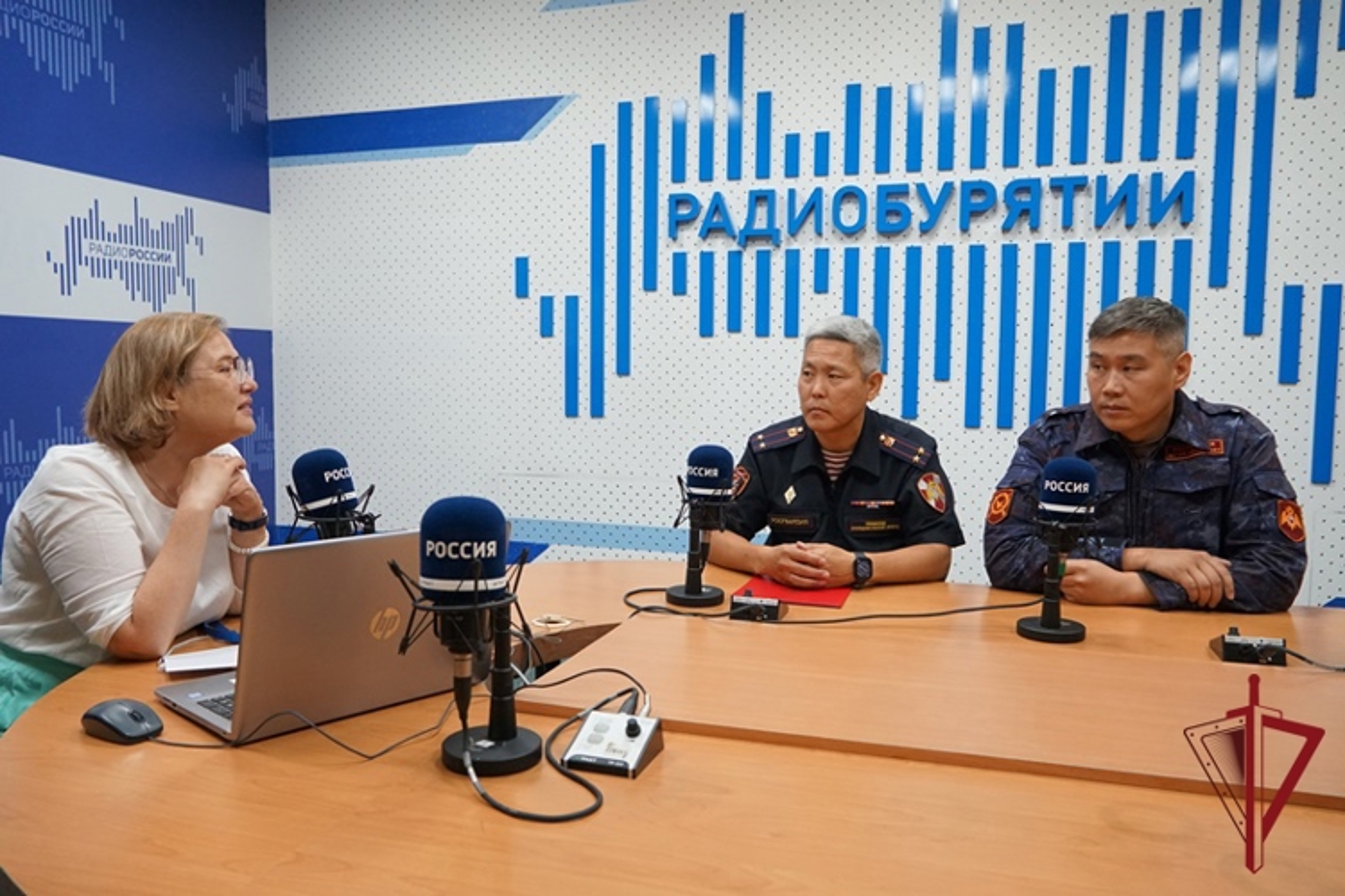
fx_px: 1009
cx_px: 672
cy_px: 448
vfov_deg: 47.9
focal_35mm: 27
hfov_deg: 67.4
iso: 1600
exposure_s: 1/160
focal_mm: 18
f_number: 4
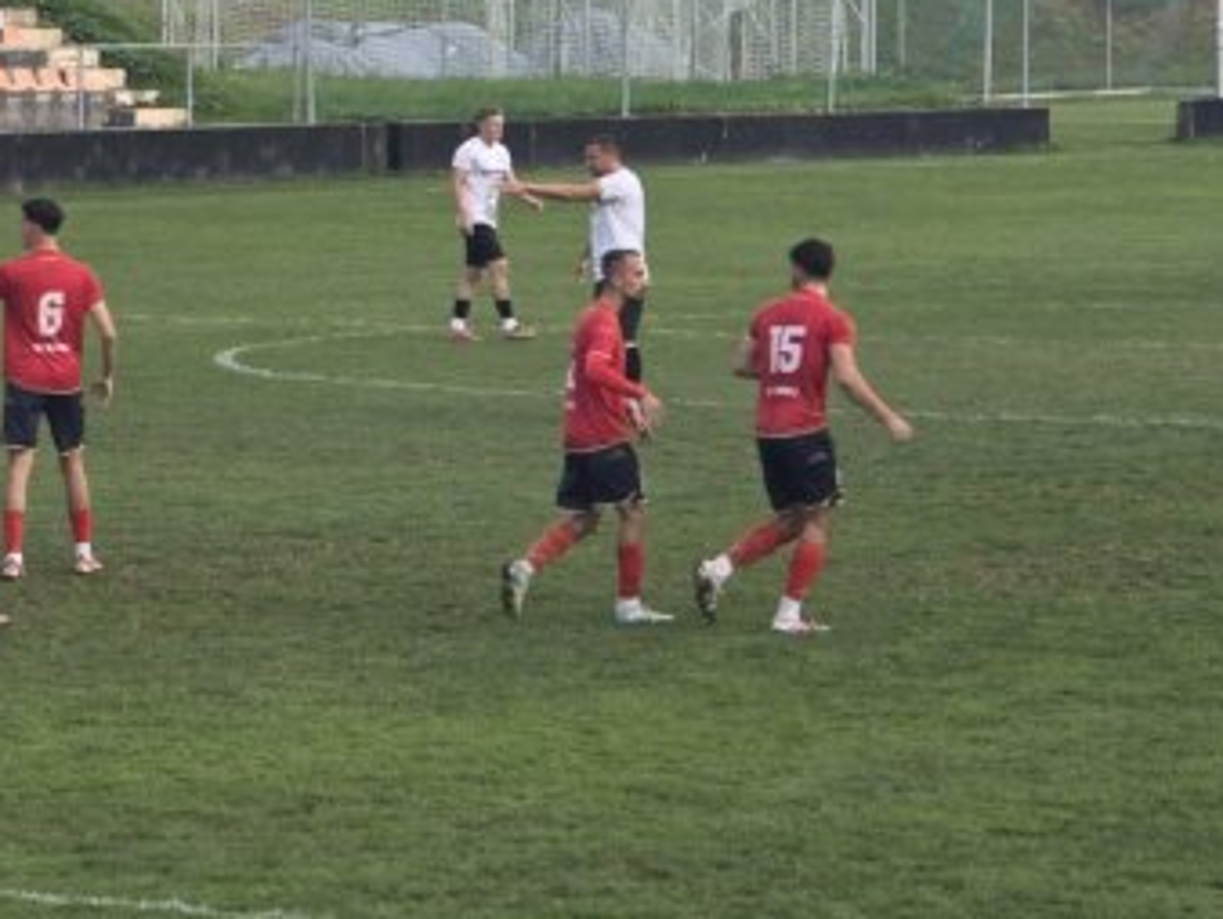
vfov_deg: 5.5
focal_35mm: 272
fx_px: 9617
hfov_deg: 7.2
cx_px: -94
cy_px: 7
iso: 64
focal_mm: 18.6
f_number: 3.4
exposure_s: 1/406
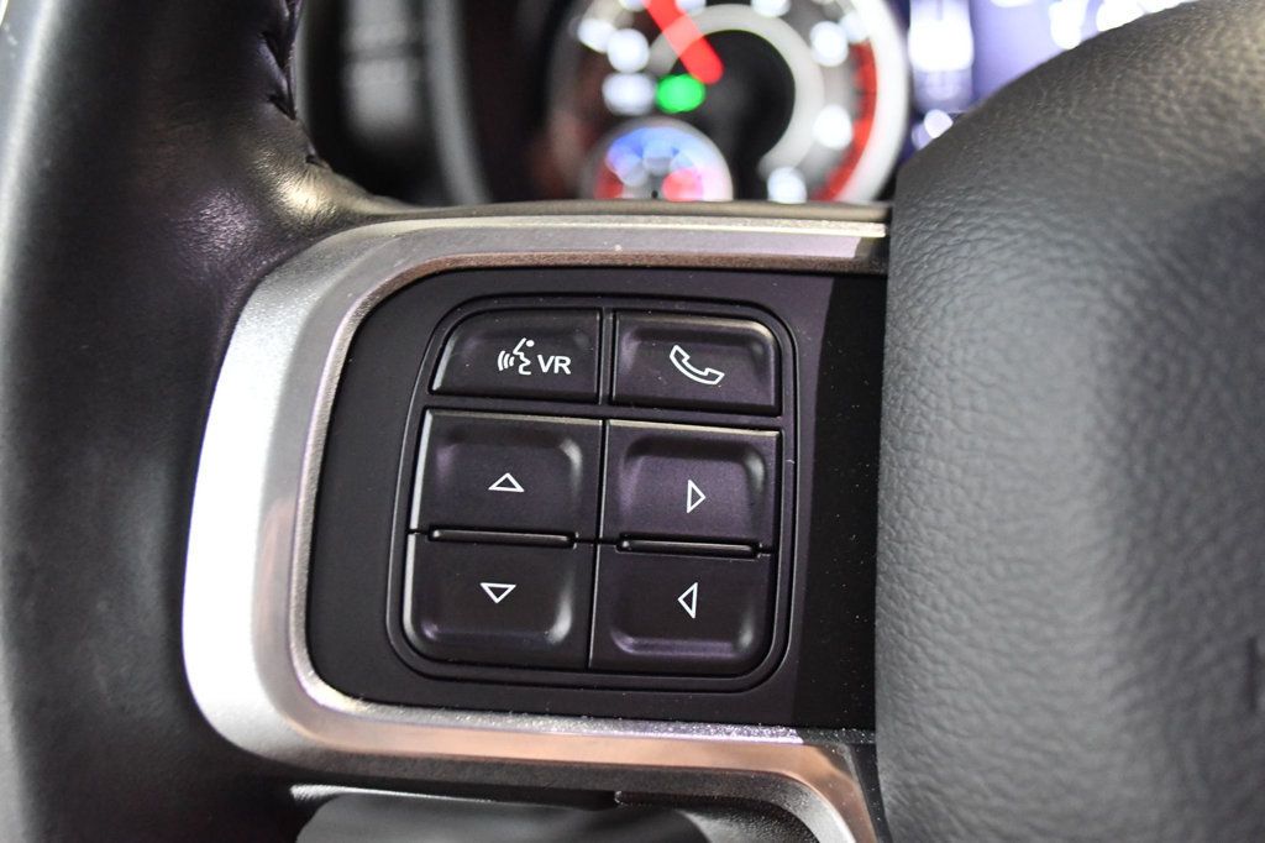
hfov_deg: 49.6
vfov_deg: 34.2
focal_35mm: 39
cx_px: 632
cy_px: 422
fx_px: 1370
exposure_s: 1/60
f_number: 4.2
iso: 6400
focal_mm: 26
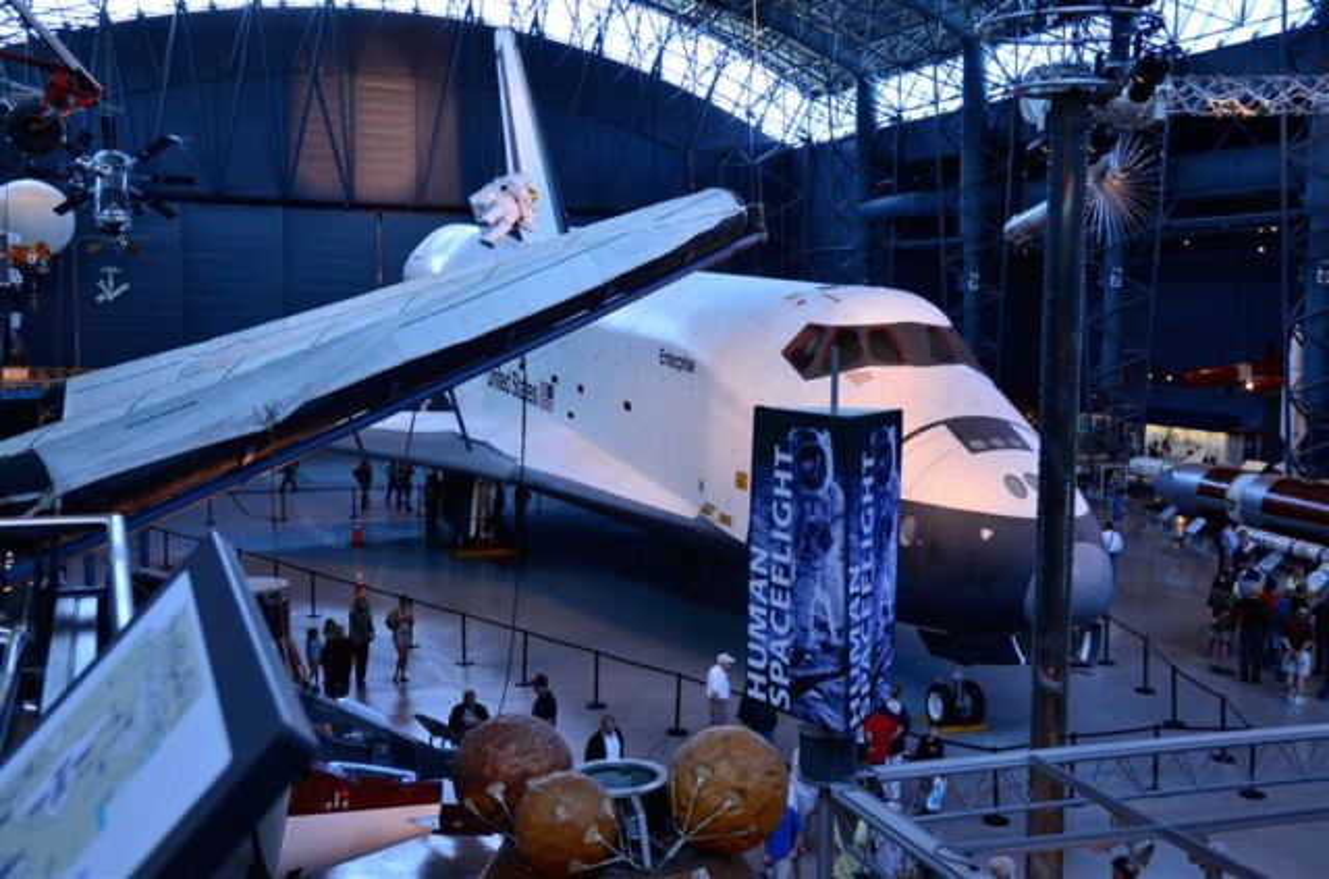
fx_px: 1436
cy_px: 440
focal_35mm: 39
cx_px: 664
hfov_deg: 49.7
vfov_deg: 34.0
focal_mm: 26
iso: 400
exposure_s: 1/60
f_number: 4
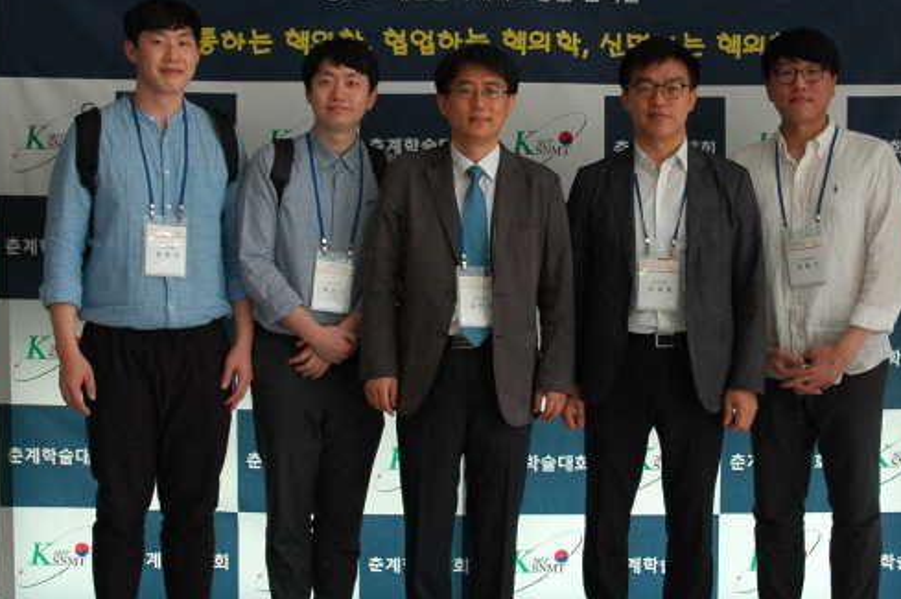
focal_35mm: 54
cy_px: 264
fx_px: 1350
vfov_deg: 25.0
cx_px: 481
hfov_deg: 36.9
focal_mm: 22
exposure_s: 1/60
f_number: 3.8
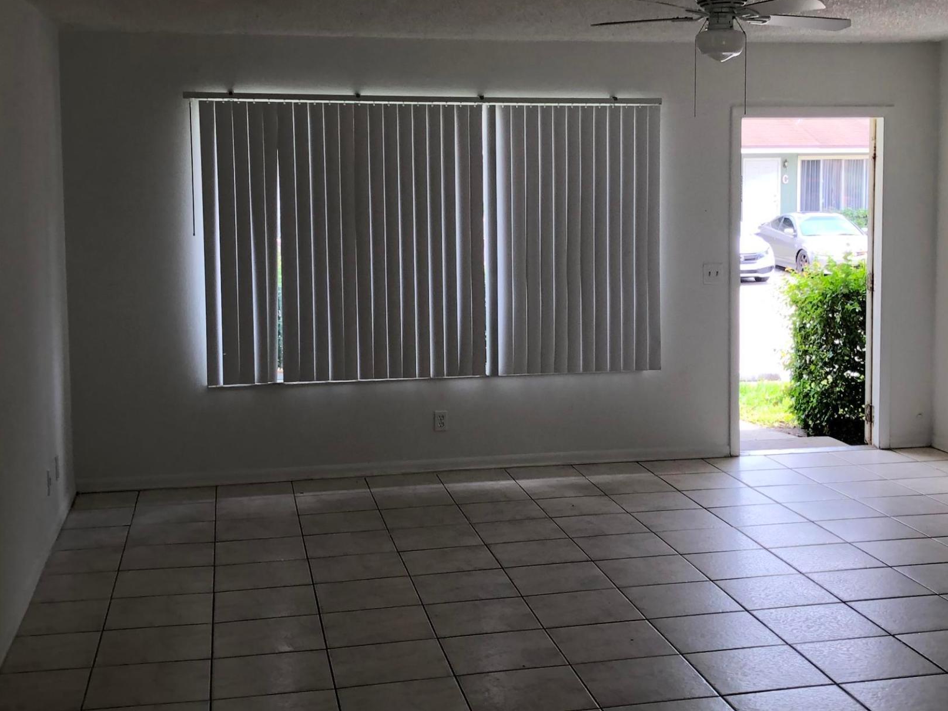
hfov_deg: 38.2
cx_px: 516
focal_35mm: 50
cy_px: 311
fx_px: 1369
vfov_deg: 29.1
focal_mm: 3.99
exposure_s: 1/120
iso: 40
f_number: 1.8
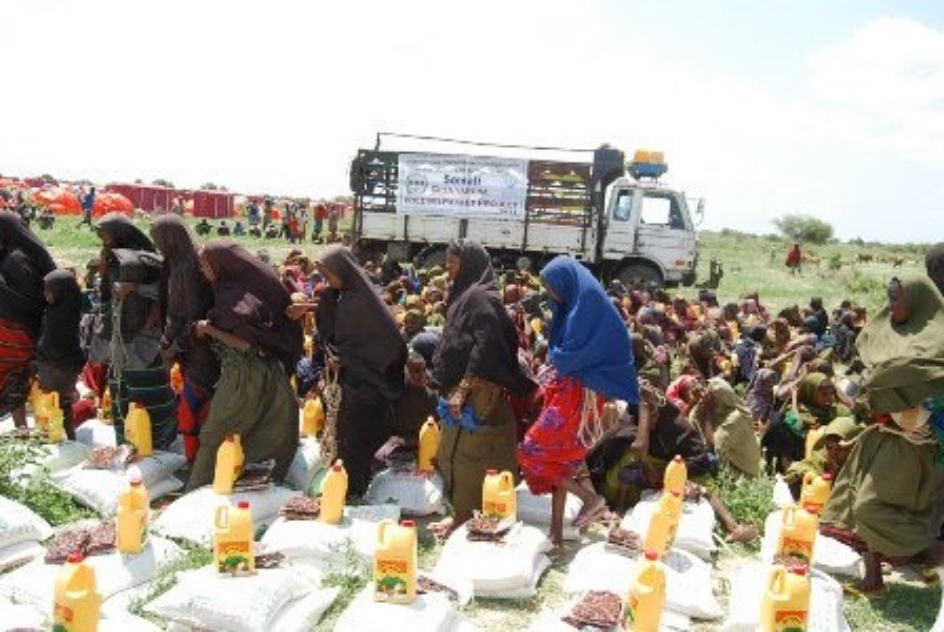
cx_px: 472
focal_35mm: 34
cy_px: 316
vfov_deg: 38.5
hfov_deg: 55.0
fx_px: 906
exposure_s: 1/200
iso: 100
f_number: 6.3
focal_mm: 23
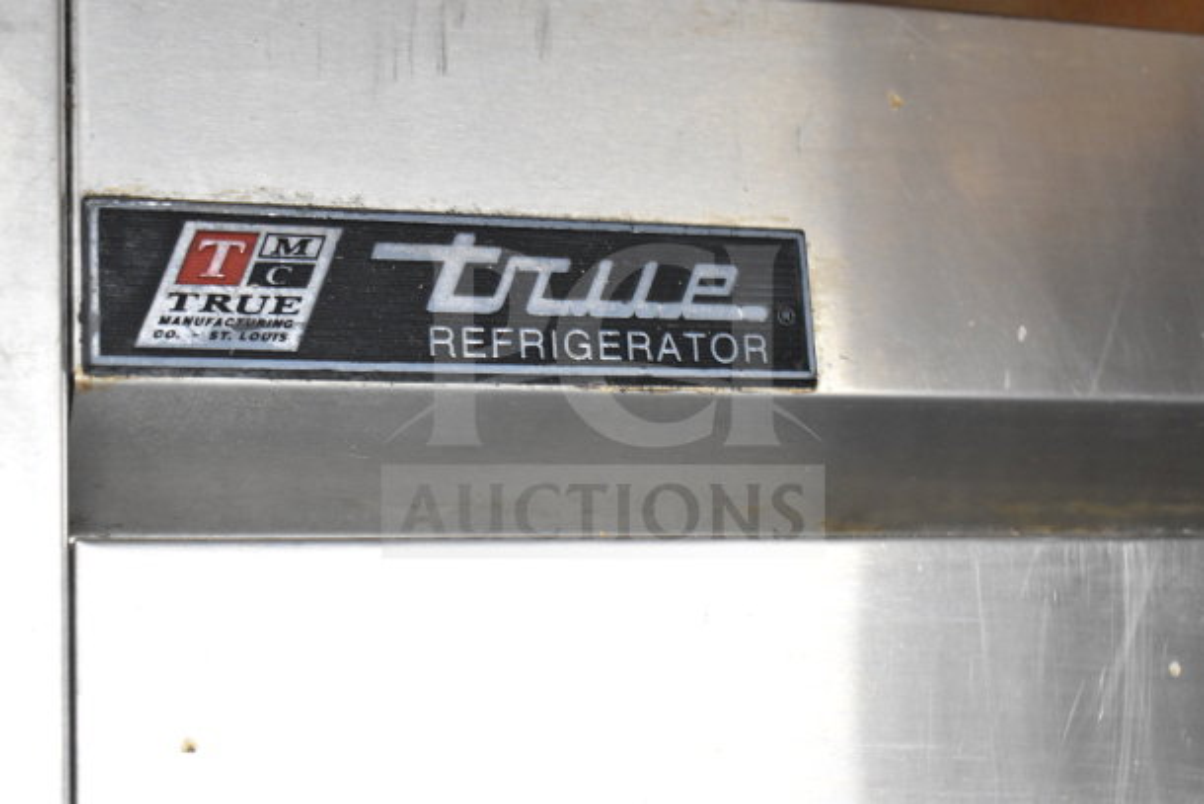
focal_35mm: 60
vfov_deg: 22.6
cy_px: 402
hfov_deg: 33.4
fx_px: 2007
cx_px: 602
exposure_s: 1/60
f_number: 5
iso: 3600
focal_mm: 40
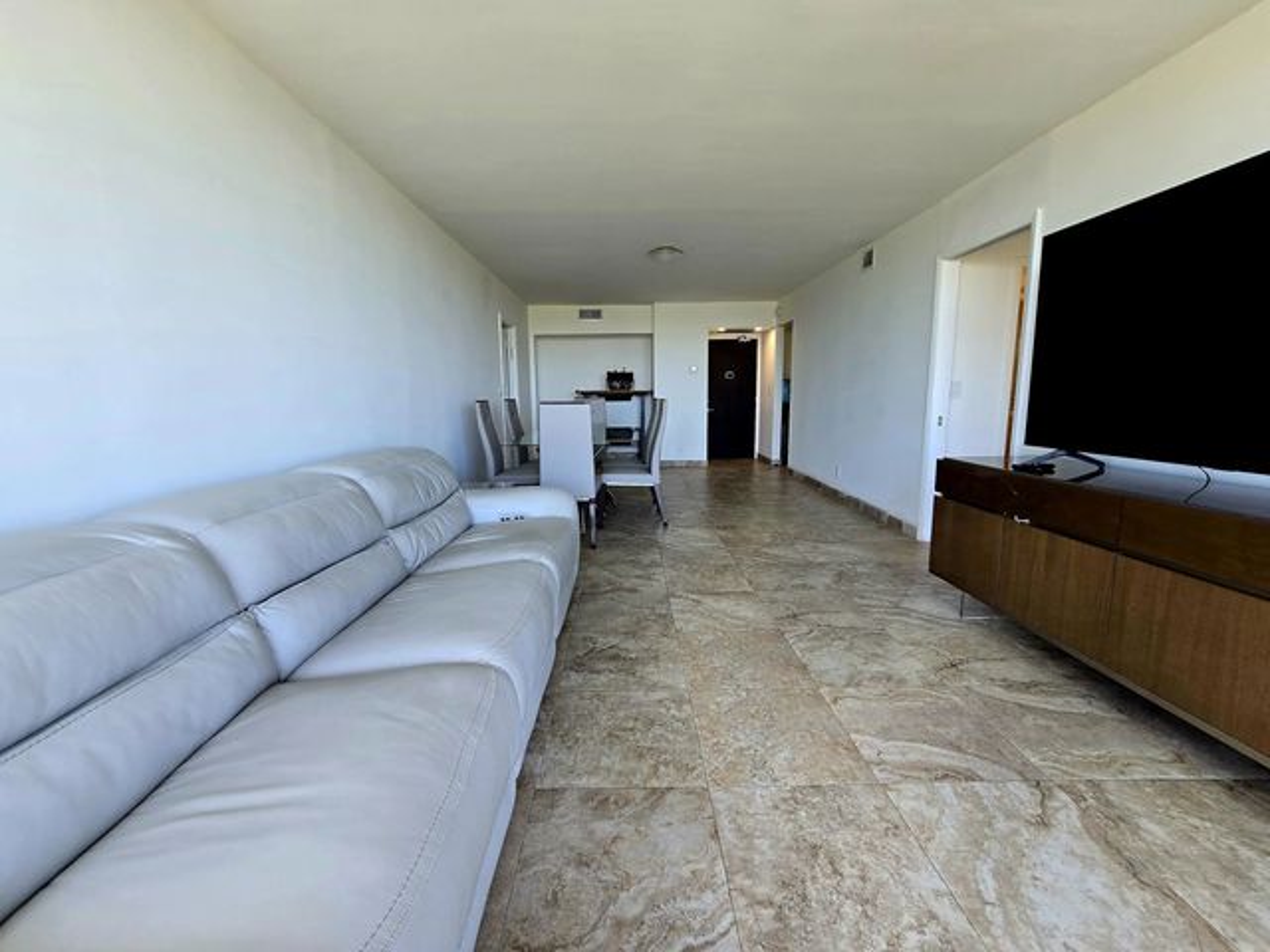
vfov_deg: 89.9
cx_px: 635
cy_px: 476
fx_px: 477
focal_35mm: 13
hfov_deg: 106.2
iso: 64
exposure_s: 1/120
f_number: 2.2
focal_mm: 2.2
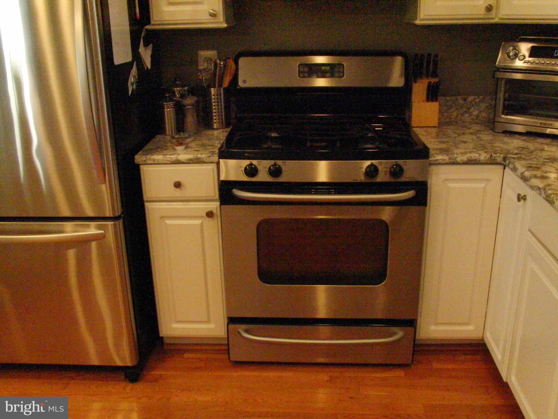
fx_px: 580
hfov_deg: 51.4
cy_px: 210
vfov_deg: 39.7
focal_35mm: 36
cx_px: 279
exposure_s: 1/125
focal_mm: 7.3
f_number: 4.7
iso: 1600
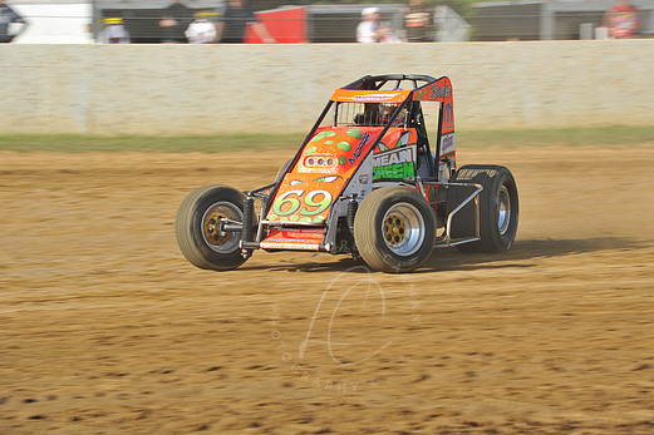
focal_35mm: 217
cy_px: 201
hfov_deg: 9.5
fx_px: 3941
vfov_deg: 6.3
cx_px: 344
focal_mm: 195
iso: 320
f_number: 10
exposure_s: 1/320
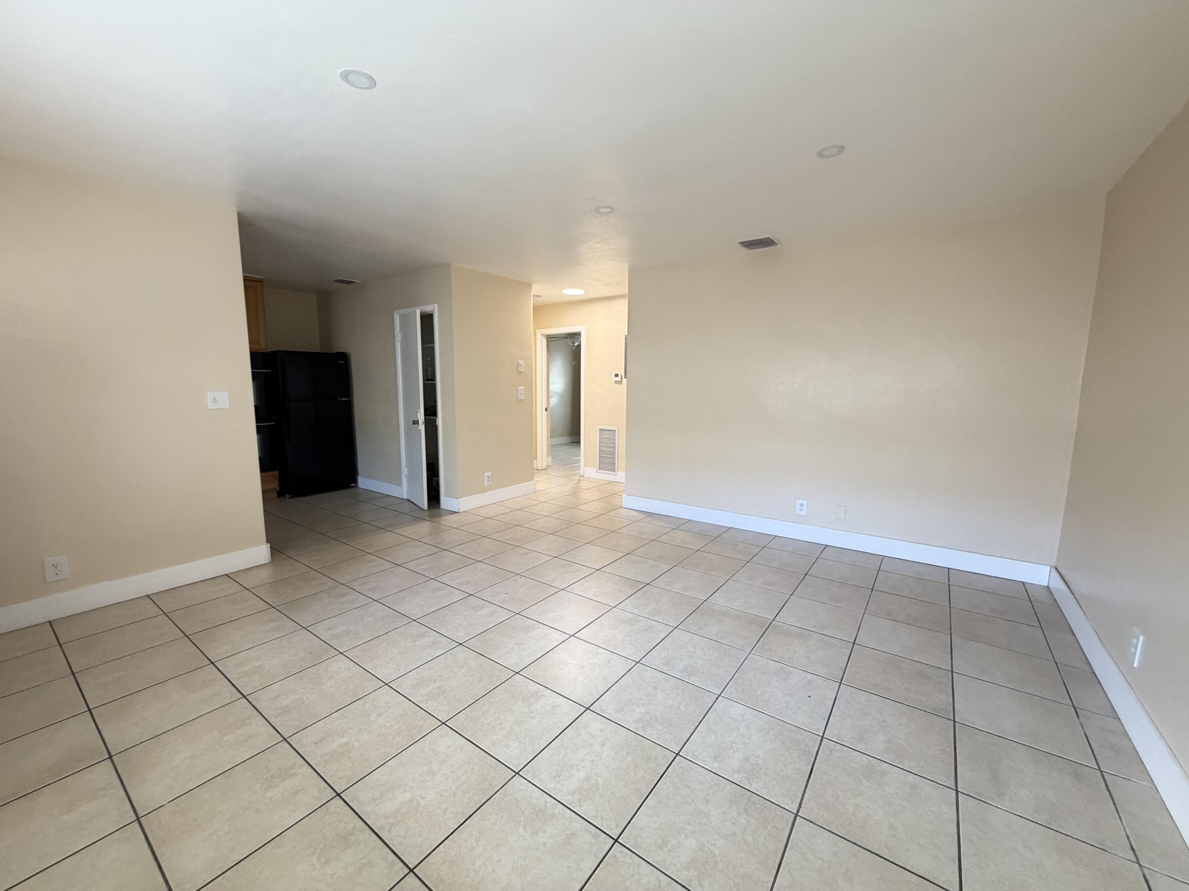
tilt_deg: -6.2
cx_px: 594
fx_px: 481
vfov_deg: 85.7
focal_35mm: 14
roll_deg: +0.8
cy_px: 446
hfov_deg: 102.1
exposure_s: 1/60
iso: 320
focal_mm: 2.22
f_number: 2.2
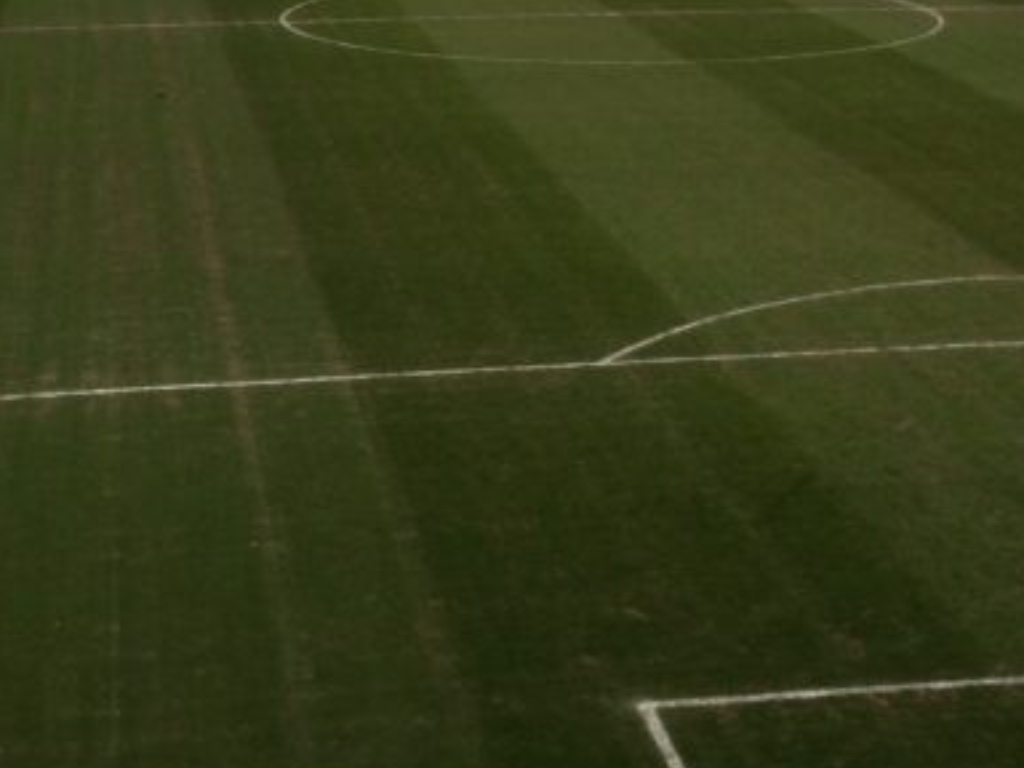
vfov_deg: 16.1
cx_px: 568
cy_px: -176
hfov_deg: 22.2
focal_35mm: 88
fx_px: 2603
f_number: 2.4
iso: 50
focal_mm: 4.13
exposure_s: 1/414
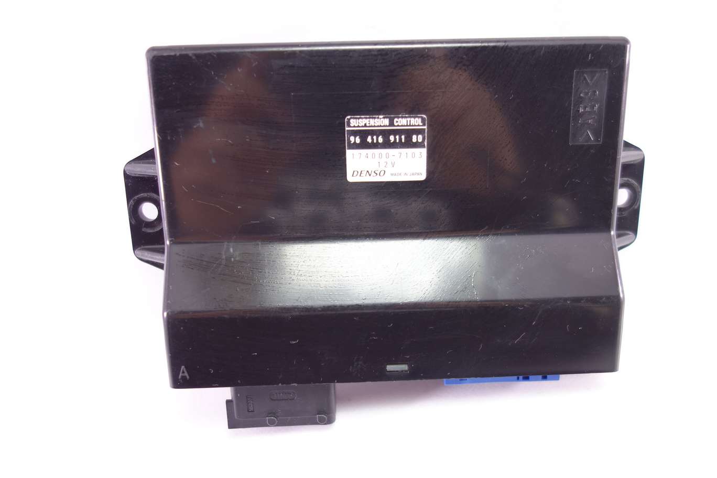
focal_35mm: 28
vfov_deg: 46.4
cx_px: 358
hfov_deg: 65.5
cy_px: 239
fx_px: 558
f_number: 1.8
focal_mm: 10.4
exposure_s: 1/40
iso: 125
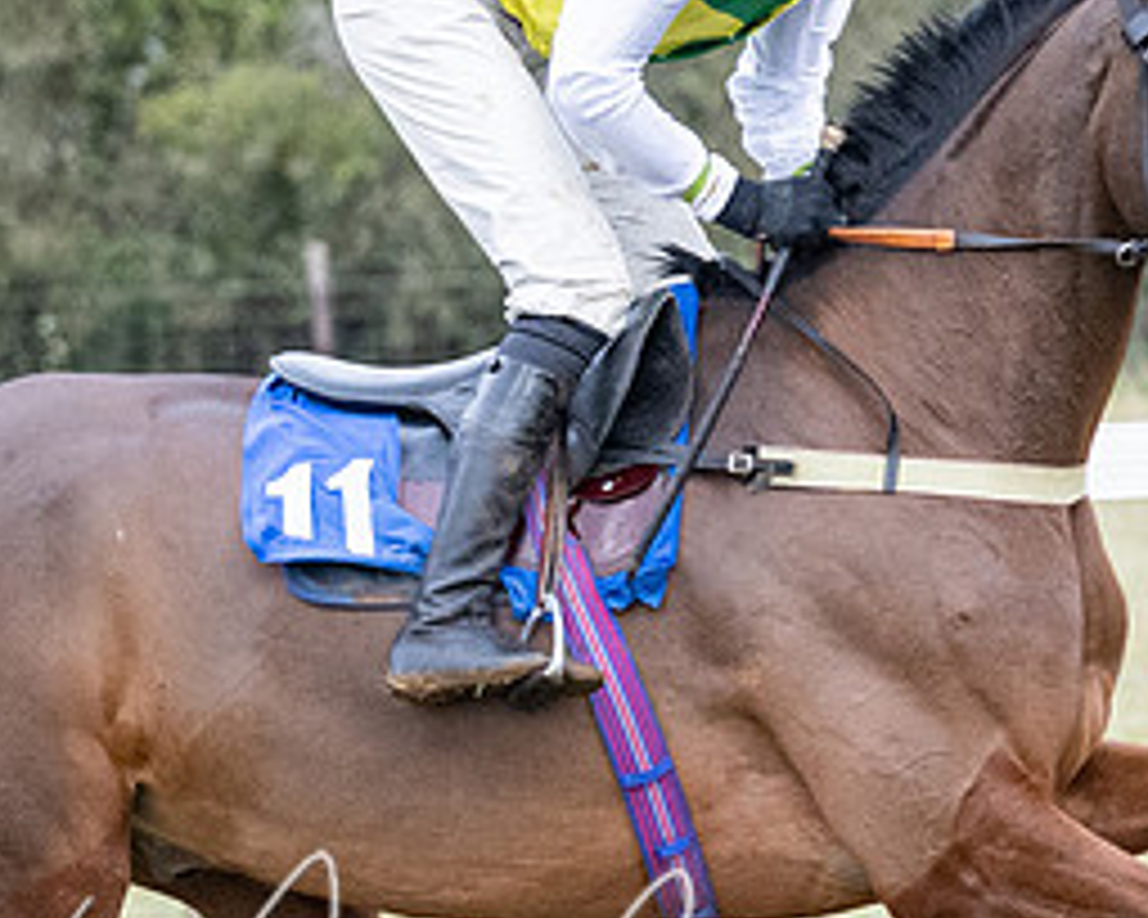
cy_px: 738
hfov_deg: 3.4
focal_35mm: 572
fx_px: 19434
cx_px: 1335
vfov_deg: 2.7
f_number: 4
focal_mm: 120
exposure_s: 1/800
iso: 1600
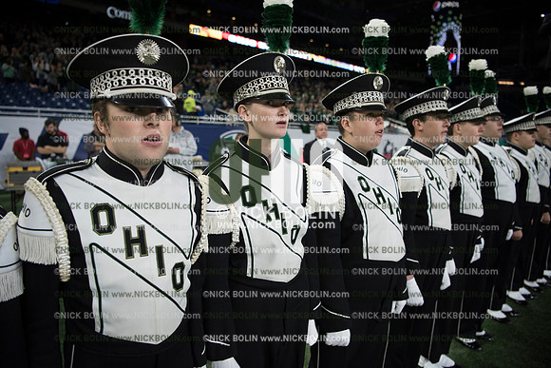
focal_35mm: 24
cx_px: 276
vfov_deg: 53.2
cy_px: 184
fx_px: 367
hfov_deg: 73.7
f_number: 2.8
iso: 1250
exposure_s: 1/1250
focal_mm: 24
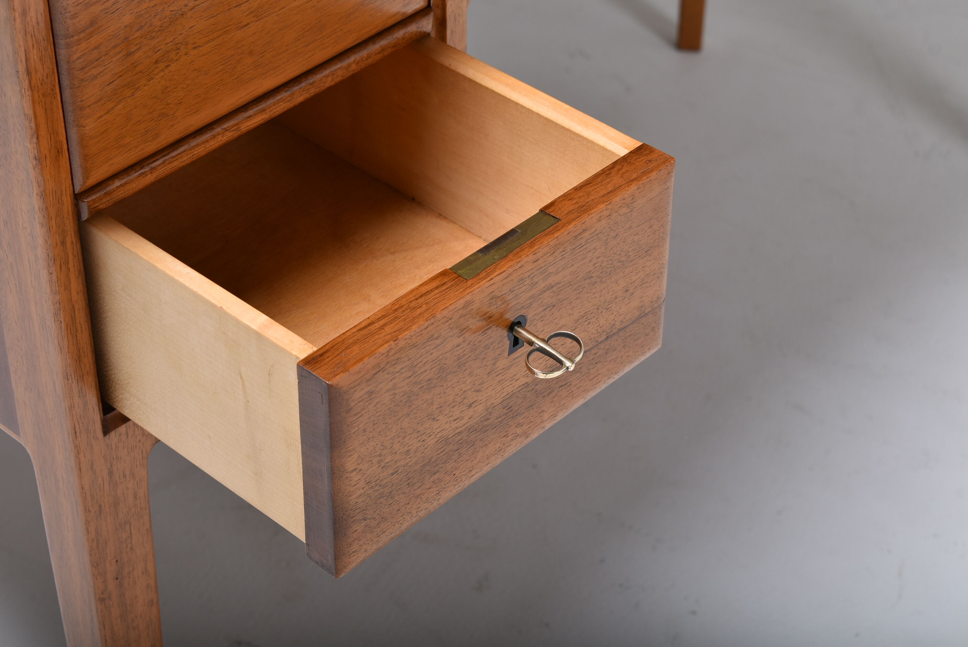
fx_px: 2220
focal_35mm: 82
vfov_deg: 16.6
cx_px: 484
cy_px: 324
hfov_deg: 24.6
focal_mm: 55
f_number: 10
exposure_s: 1/200
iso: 100
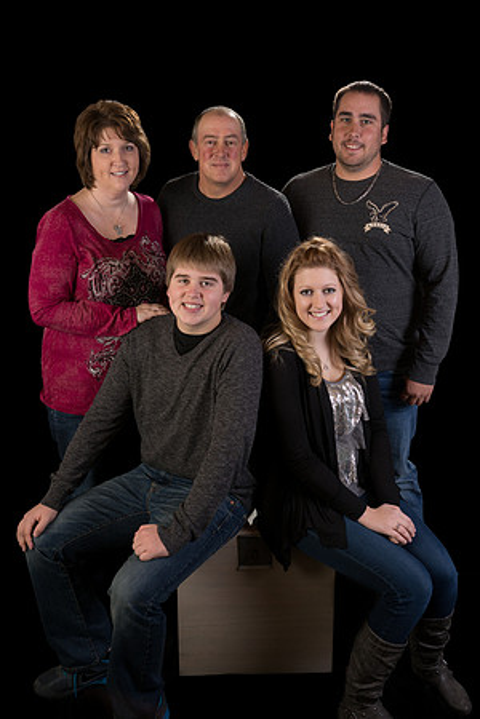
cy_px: 360
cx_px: 240
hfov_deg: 33.4
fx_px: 800
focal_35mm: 40
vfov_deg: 48.5
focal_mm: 40
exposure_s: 1/125
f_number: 3.5
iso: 100
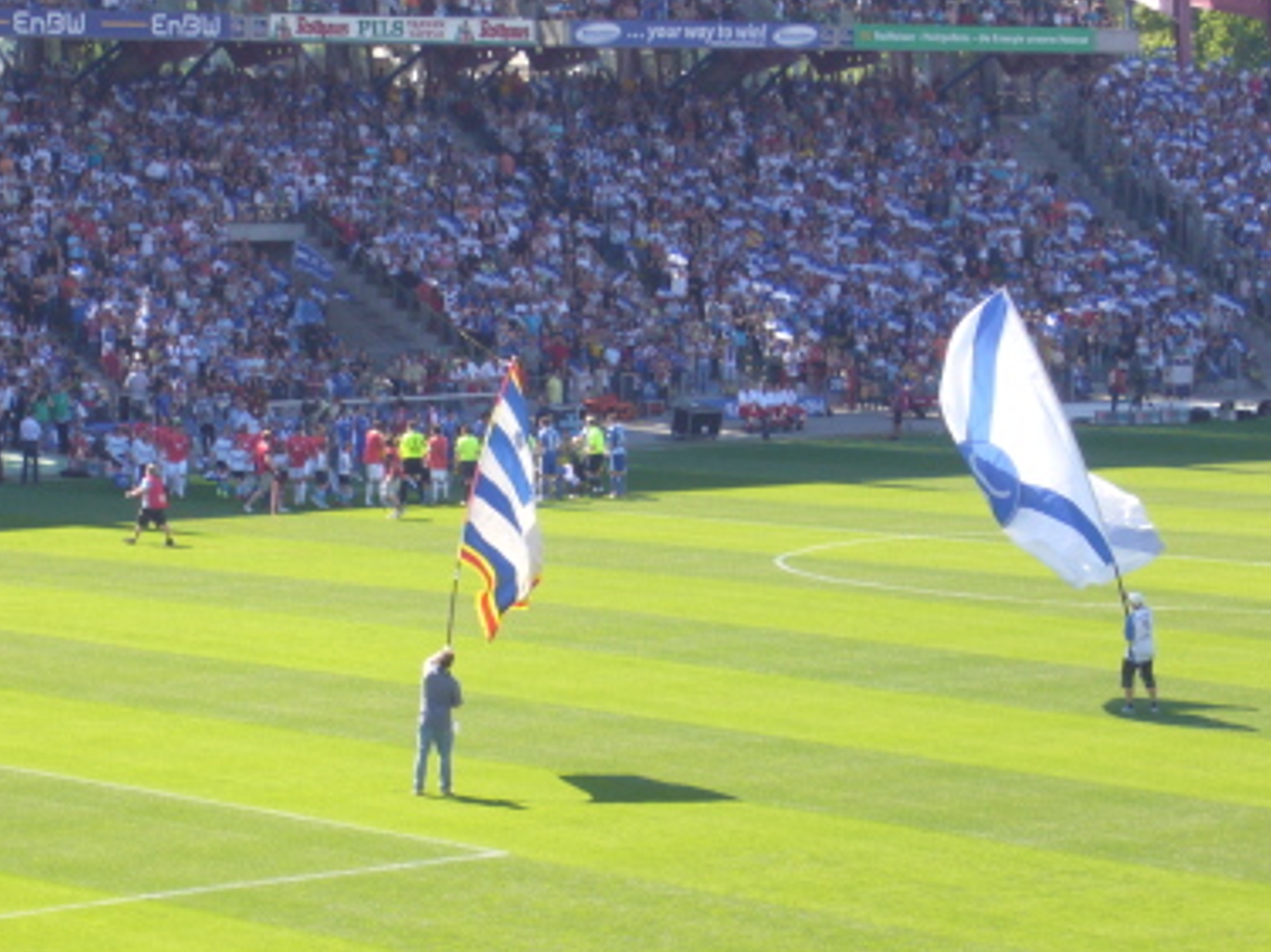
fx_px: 5139
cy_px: 425
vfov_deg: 10.6
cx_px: 529
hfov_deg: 14.1
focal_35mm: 140
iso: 80
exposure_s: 1/100
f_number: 5
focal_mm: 17.4
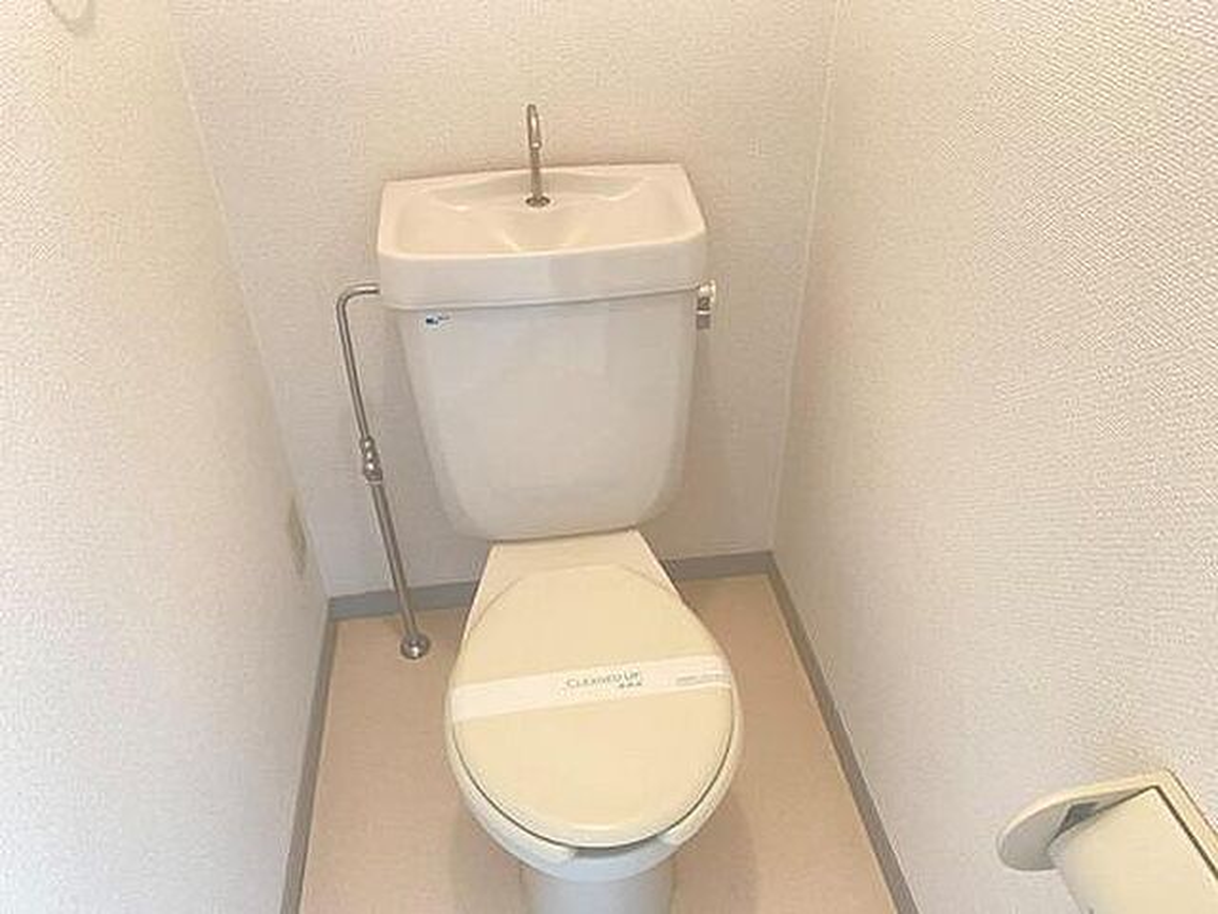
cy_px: 457
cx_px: 609
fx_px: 915
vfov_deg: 53.1
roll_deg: +2.6
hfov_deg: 67.3
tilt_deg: -37.1
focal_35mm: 26
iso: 200
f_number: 1.8
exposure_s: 1/60
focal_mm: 4.25
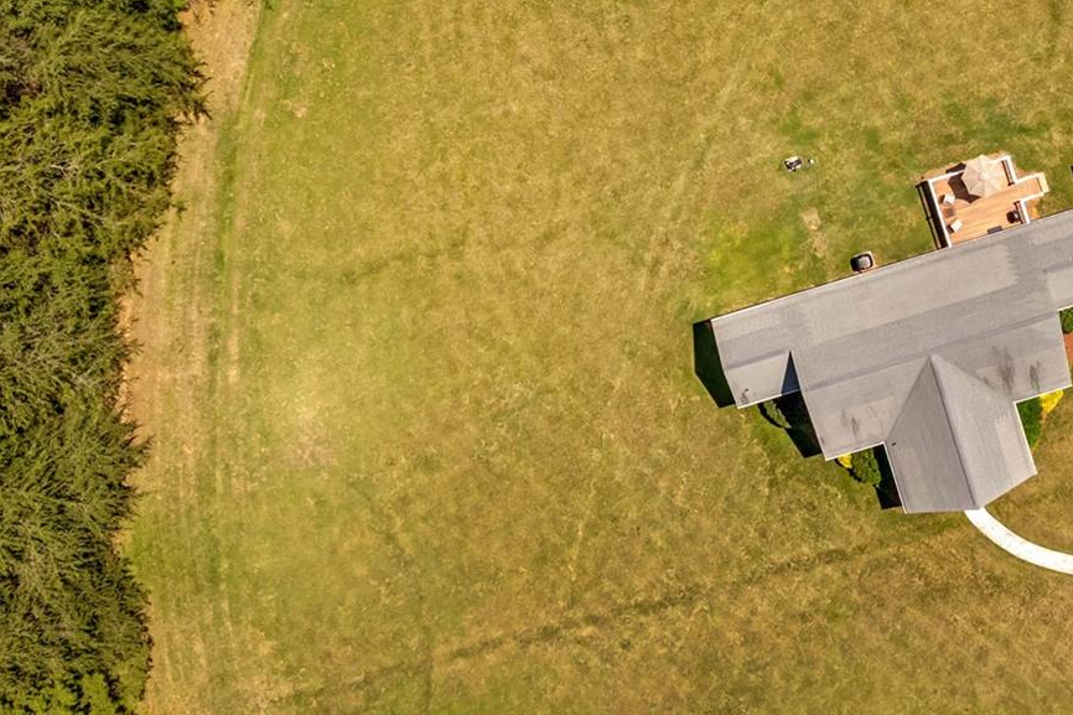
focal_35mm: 52
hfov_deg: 37.2
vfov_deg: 25.3
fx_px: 1549
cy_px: 92
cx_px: 808
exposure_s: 1/800
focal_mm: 8.38
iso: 100
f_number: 2.8
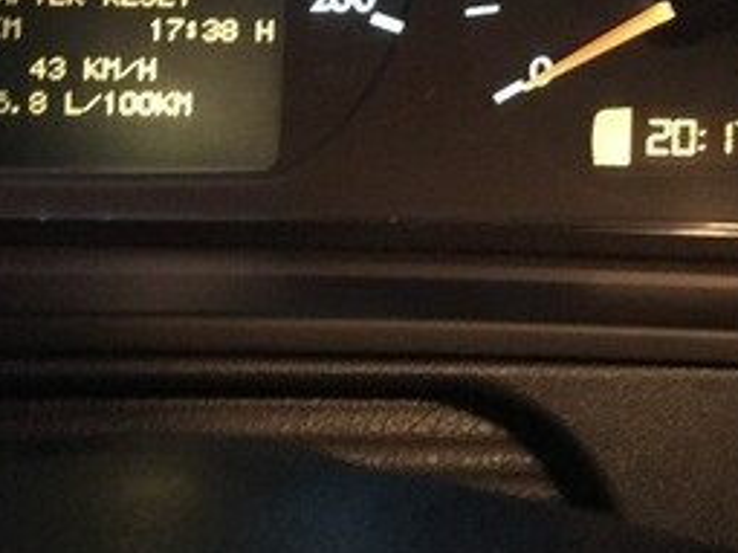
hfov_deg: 25.2
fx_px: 1598
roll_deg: -0.9
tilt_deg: -17.9
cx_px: 69
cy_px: -129
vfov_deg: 18.5
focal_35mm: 75
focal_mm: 4.15
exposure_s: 1/4
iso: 800
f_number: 2.2
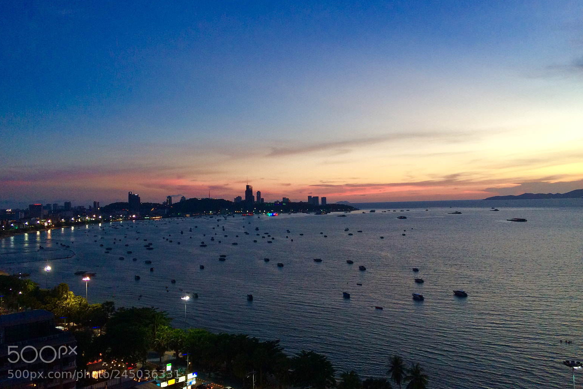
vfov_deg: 42.3
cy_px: 179
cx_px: 284
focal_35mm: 31
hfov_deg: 60.3
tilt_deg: +2.1
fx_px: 502
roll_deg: +2.4
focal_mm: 4.15
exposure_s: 1/33
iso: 125
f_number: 2.2
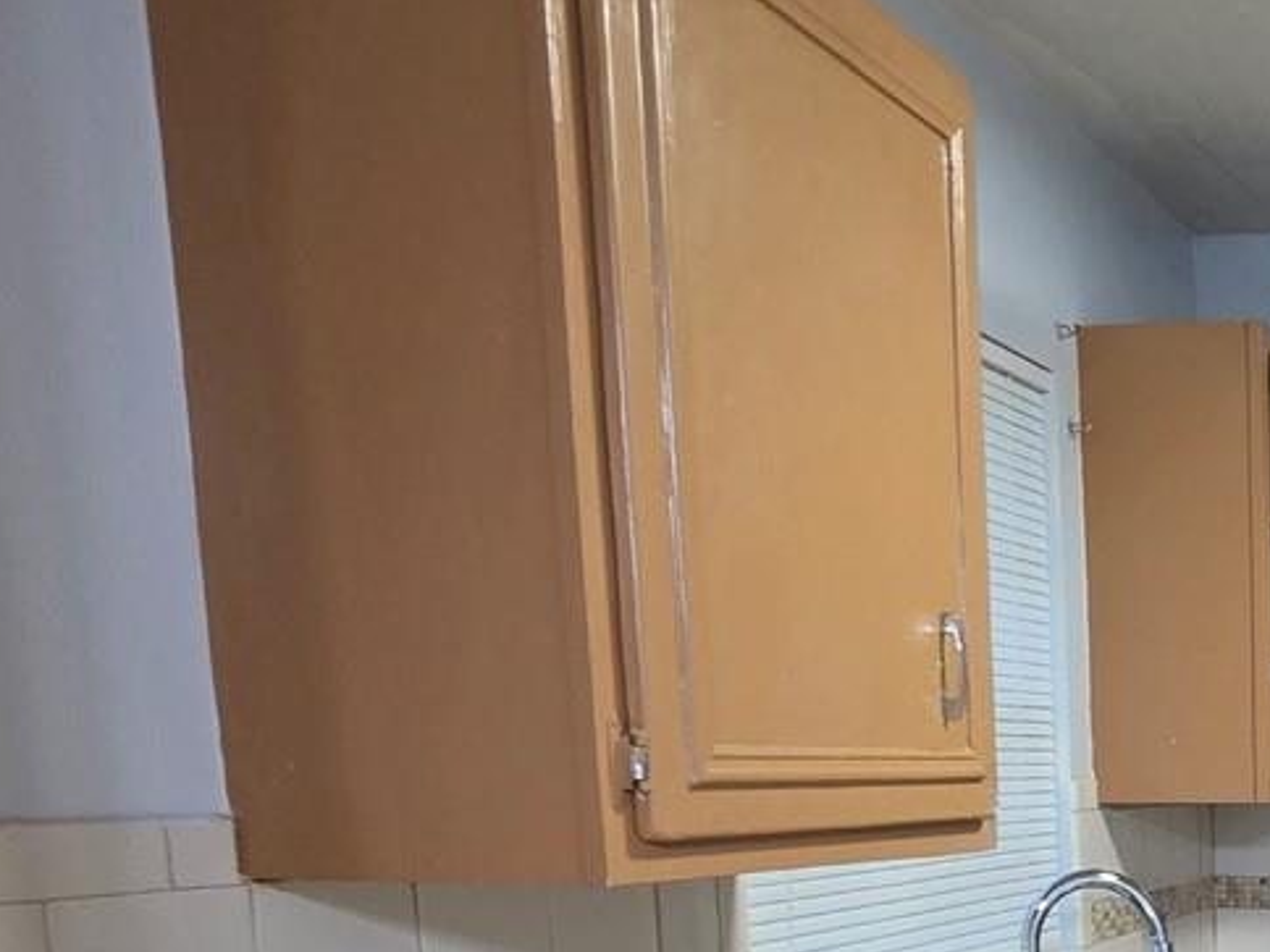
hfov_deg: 35.1
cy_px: 1062
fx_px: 1578
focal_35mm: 43
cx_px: 1511
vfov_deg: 30.0
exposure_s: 1/60
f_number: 1.9
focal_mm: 2.2
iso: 400
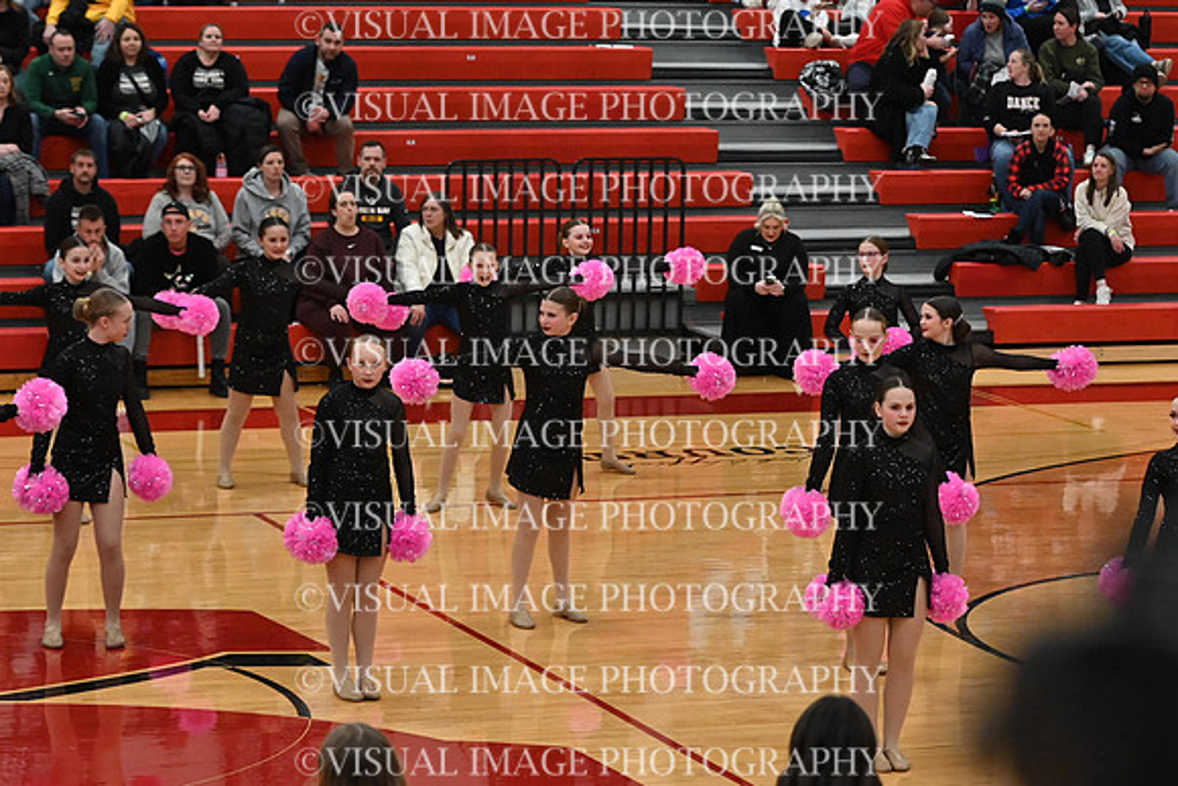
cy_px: 393
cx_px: 589
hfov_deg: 15.9
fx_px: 4222
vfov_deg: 10.6
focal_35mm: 129
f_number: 4
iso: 6400
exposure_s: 1/400
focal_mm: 86
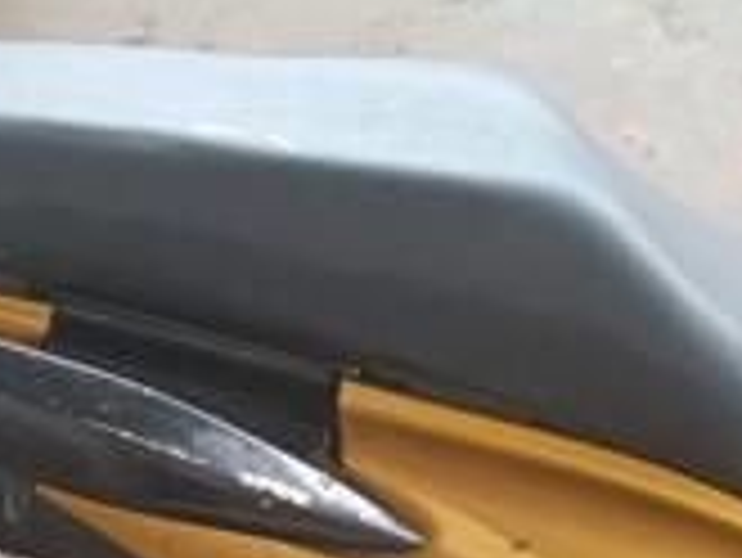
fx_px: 2167
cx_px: 432
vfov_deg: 13.1
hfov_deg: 19.4
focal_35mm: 101
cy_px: 1035
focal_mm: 4.81
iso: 471
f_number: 1.8
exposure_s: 1/60.1
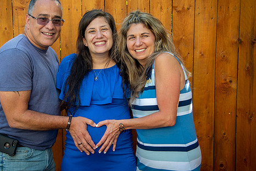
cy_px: 82
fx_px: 427
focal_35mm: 60
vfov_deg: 22.7
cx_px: 106
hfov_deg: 33.3
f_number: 4
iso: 125
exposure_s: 1/320
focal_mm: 48
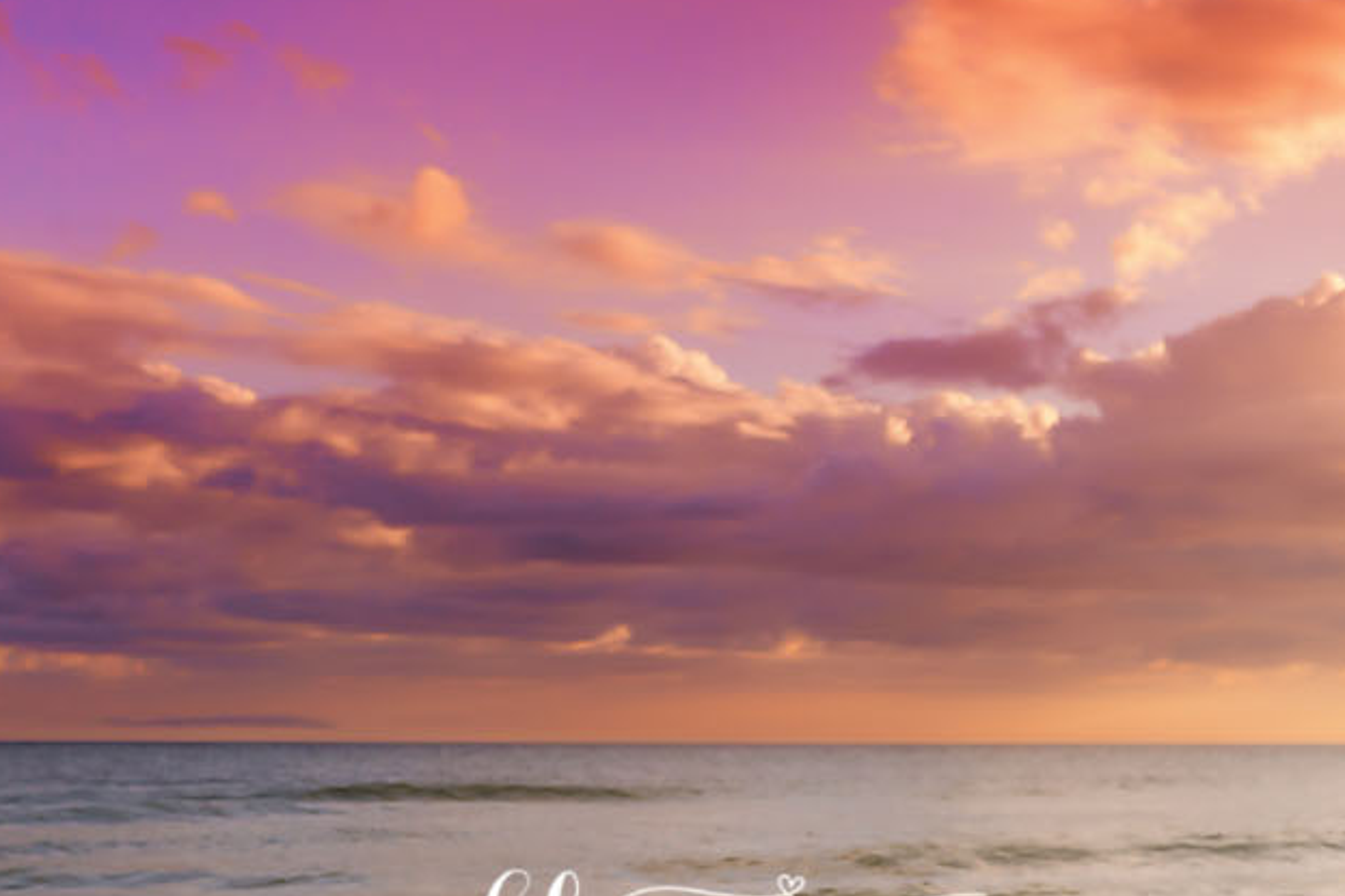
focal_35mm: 66
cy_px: 961
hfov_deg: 27.6
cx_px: 1507
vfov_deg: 19.7
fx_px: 2473
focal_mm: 27.5
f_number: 2.8
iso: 160
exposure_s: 1/4000
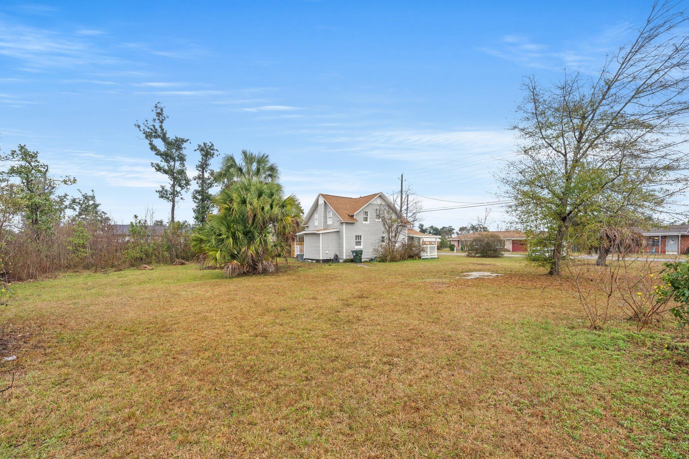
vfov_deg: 77.2
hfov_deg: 100.3
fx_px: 287
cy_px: 244
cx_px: 332
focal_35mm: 15
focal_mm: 14
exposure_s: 1/20
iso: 200
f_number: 10
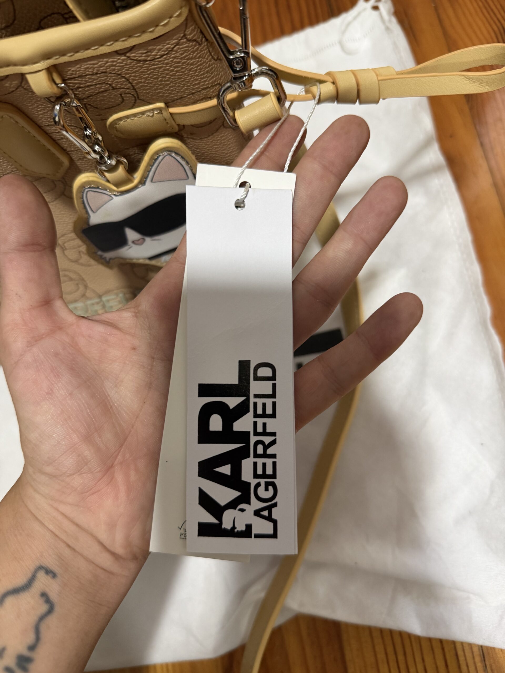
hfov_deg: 56.8
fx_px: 467
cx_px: 252
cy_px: 336
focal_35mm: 24
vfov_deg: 71.6
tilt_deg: -70.5
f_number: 1.78
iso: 250
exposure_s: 1/50
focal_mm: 6.76
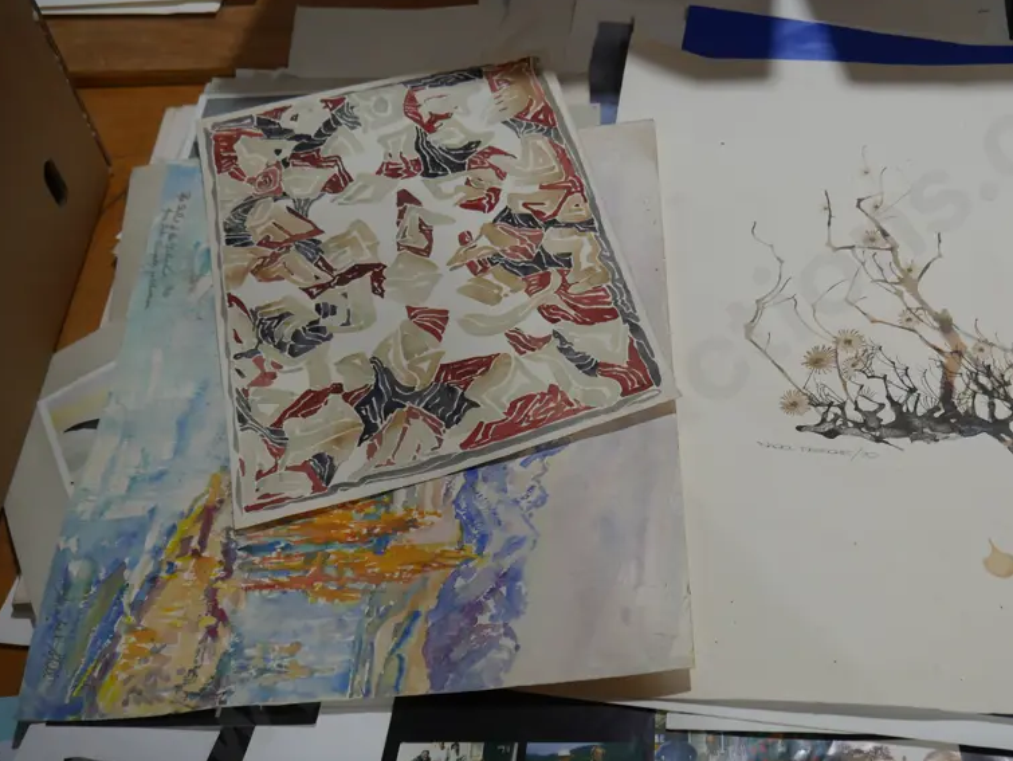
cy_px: 402
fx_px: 1113
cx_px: 671
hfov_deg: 48.2
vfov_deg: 37.7
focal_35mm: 38
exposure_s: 1/160
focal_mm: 14
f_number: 4
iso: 200
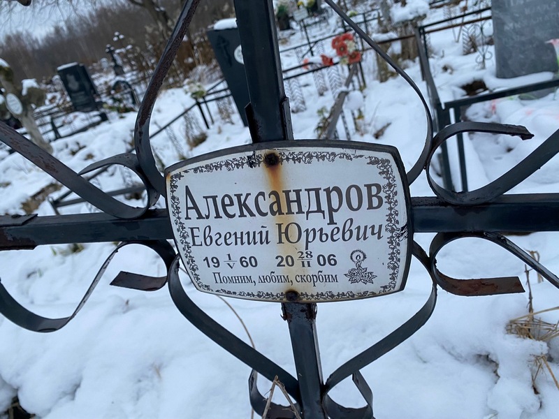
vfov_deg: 53.1
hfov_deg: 67.3
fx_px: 420
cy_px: 210
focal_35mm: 26
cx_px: 280
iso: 125
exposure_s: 1/81
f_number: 1.8
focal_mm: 4.25
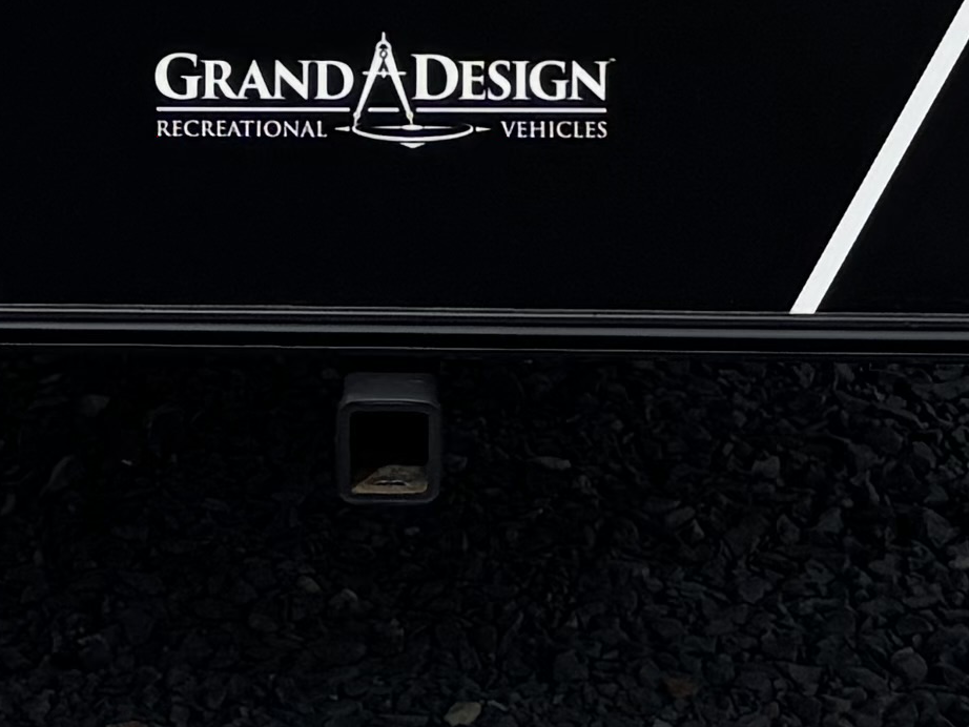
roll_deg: -0.8
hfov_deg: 12.3
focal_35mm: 161
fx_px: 4508
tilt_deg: +4.8
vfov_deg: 7.9
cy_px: -1484
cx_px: 415
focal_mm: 5.96
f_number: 1.6
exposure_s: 1/9091
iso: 50
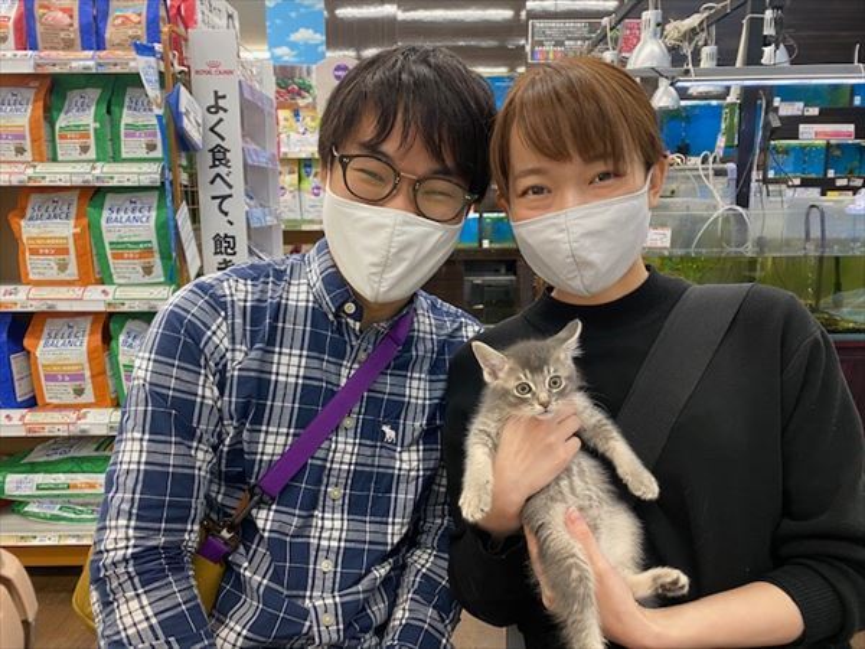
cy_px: 324
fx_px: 650
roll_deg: -0.1
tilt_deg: -10.5
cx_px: 432
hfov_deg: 67.3
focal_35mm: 26
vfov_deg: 53.1
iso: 125
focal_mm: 4.25
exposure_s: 1/60
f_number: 1.8
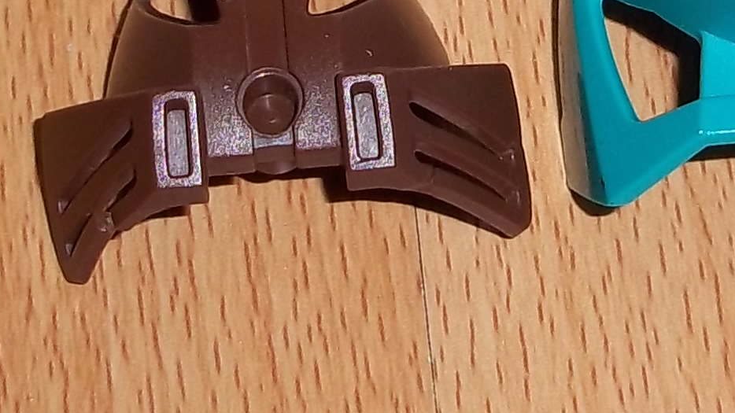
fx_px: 3274
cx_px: 523
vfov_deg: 7.2
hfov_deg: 12.8
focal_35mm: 168
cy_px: -29
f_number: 3.1
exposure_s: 1/30
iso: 80
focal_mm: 6.5
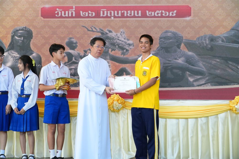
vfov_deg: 15.2
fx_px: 598
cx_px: 120
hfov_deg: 22.6
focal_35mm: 90
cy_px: 80
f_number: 5.6
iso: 1600
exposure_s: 1/160
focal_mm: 60
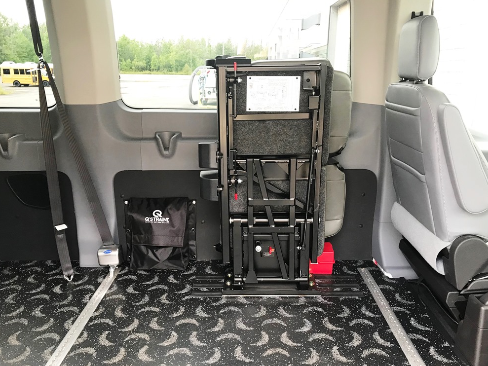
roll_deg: -0.8
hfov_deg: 61.6
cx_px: 238
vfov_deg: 48.2
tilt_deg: -15.4
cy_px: 189
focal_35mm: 29
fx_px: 409
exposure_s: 1/30
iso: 32
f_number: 1.8
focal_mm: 3.99
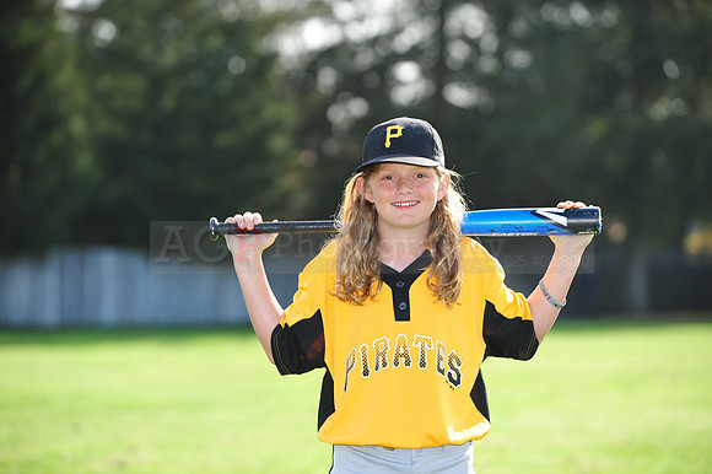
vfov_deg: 8.8
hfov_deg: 13.3
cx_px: 356
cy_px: 237
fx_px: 3064
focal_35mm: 155
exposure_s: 1/1000
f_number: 4.5
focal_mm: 155
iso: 400
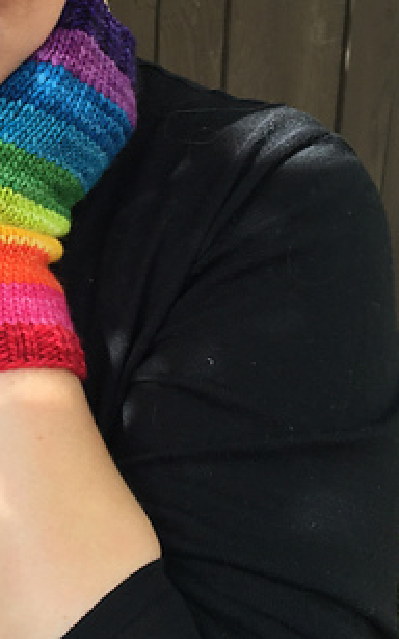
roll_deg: +3.1
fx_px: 1113
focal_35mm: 64
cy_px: 129
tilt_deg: -16.5
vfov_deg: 31.2
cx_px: -85
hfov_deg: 19.1
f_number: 2.2
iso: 32
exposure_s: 1/243
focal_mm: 4.15
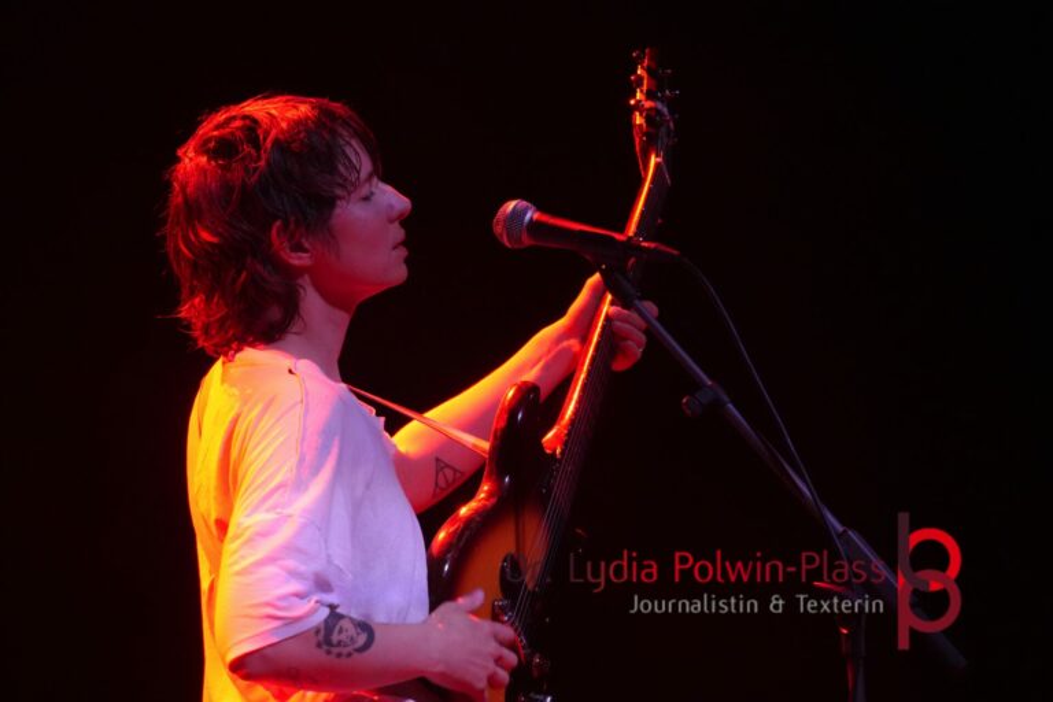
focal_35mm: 250
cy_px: 351
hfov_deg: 8.2
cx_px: 526
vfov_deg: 5.5
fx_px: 7327
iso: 6400
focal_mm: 167
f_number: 6.3
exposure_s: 1/200
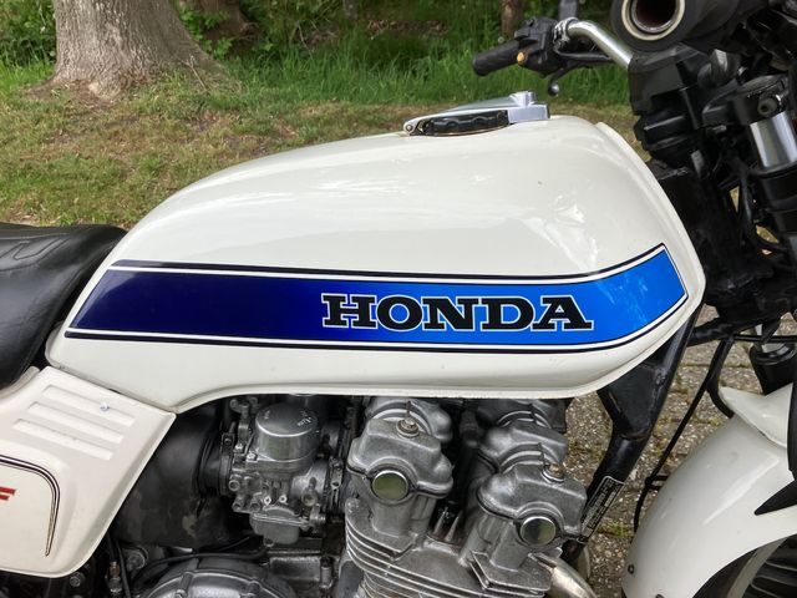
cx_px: 398
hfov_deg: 63.4
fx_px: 645
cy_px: 299
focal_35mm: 28
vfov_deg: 49.7
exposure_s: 1/706
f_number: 1.8
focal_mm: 3.99
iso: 32
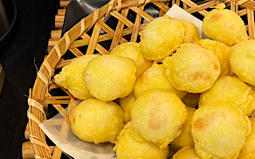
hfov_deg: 29.7
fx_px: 472
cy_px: 27
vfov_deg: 18.9
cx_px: 191
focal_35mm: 68
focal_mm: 5.96
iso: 100
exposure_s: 1/50
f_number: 1.6
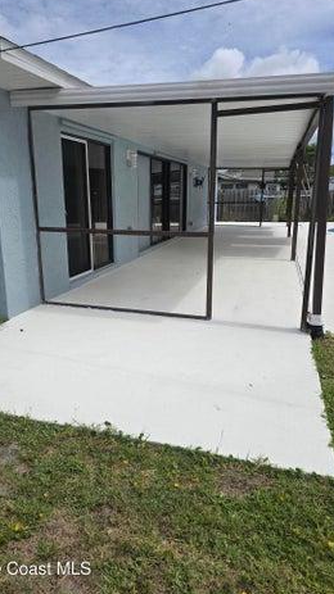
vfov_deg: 71.9
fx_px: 410
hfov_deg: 44.0
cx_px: 126
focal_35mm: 26
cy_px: 289
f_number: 1.7
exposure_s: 1/1343
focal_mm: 6.3
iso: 12
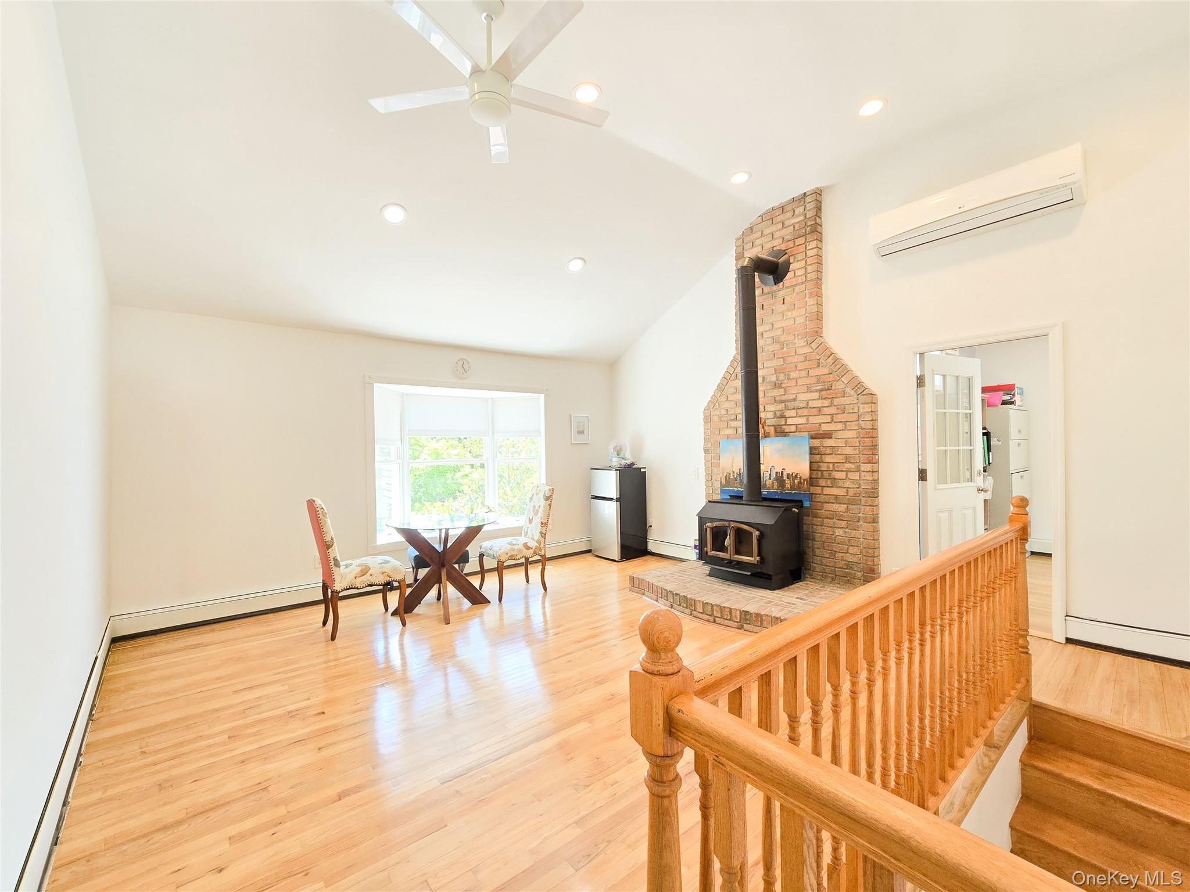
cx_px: 595
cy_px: 446
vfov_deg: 89.9
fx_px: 447
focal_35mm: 13
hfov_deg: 106.2
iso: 64
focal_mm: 2.2
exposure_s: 1/60
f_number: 2.2
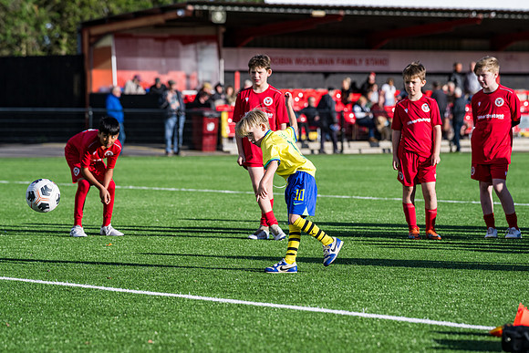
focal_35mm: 168
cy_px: 219
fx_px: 2464
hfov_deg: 12.3
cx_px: 264
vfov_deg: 8.2
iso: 400
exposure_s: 1/3200
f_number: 4
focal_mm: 135
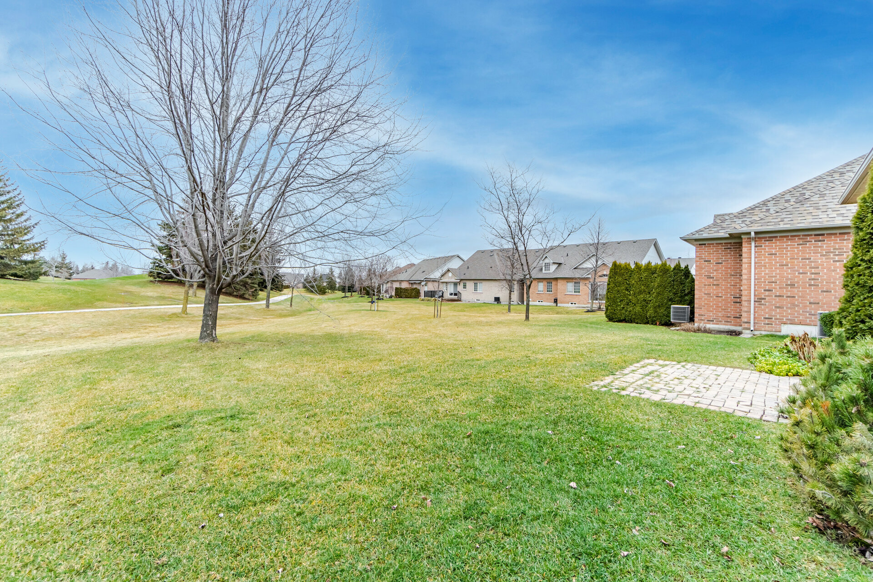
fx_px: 364
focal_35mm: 15
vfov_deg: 77.3
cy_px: 291
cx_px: 436
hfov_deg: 100.4
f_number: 7.1
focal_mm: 10
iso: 160
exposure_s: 1/50
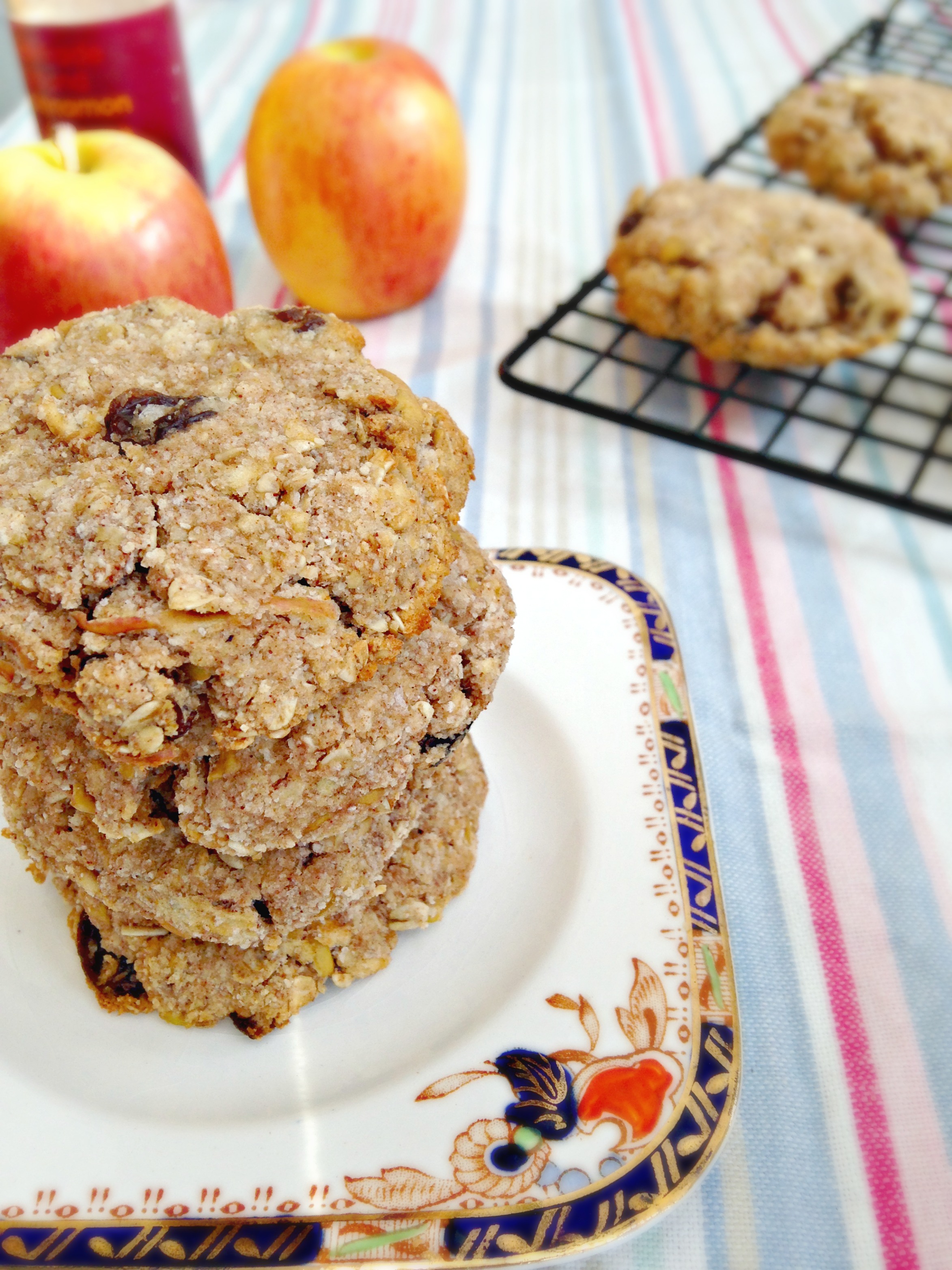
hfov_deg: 42.9
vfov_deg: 55.4
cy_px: 635
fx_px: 1210
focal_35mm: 33
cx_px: 476
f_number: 2.4
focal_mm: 4.12
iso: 50
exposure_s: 1/40
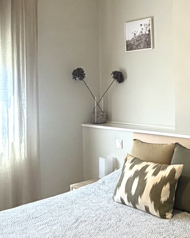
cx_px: 191
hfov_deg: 27.9
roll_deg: +0.7
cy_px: 83
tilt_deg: -0.1
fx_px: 359
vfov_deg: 36.4
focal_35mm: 51
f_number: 2.2
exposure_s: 1/100
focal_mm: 2.22
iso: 200
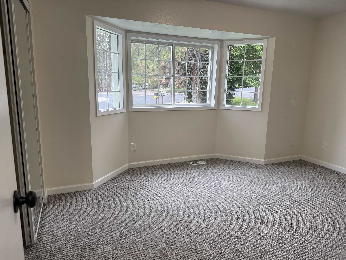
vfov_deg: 56.8
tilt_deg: -11.3
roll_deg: -1.1
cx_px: 173
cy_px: 130
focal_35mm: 24
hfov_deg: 71.6
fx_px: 240
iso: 125
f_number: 1.78
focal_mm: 6.76
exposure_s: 1/120
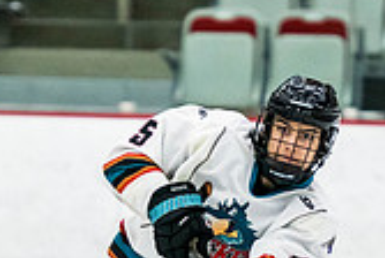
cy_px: 433
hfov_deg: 3.1
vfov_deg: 2.0
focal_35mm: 673
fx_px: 7210
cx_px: 242
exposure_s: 1/640
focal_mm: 145
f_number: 2.8
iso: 1600
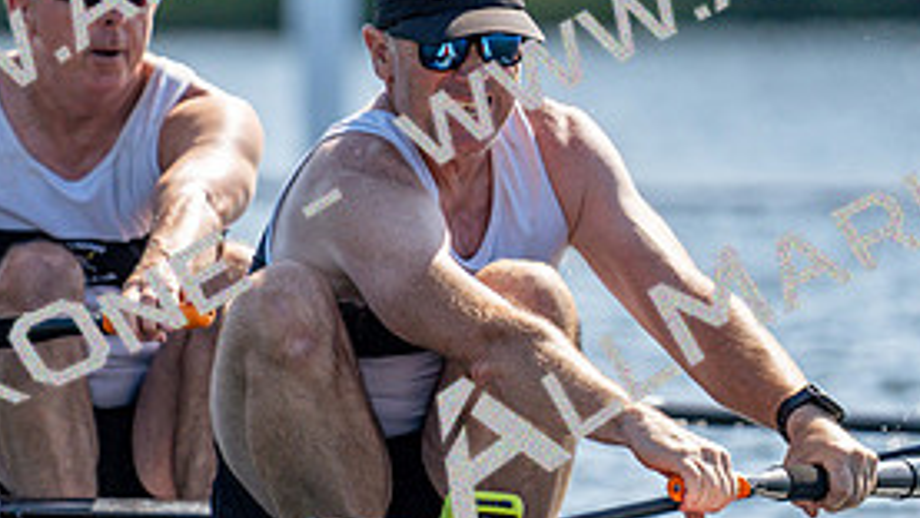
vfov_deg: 1.3
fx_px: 22767
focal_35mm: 933
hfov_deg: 2.3
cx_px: 153
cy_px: 221
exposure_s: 1/2000
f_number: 6.3
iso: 500
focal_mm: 426
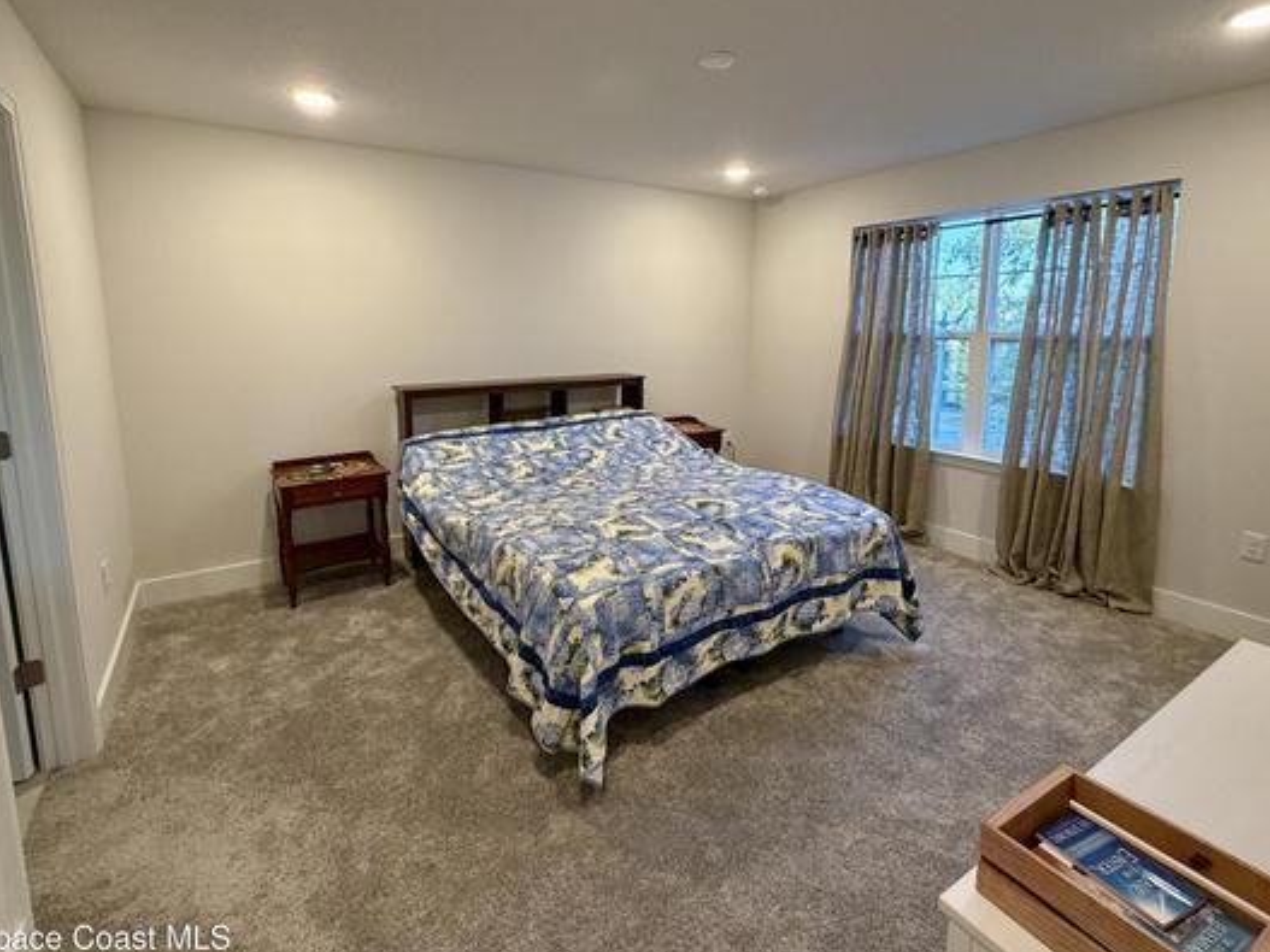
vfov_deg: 74.3
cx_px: 634
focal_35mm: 17
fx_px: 624
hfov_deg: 91.0
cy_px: 412
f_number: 2.2
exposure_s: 1/60
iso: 250
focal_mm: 2.22
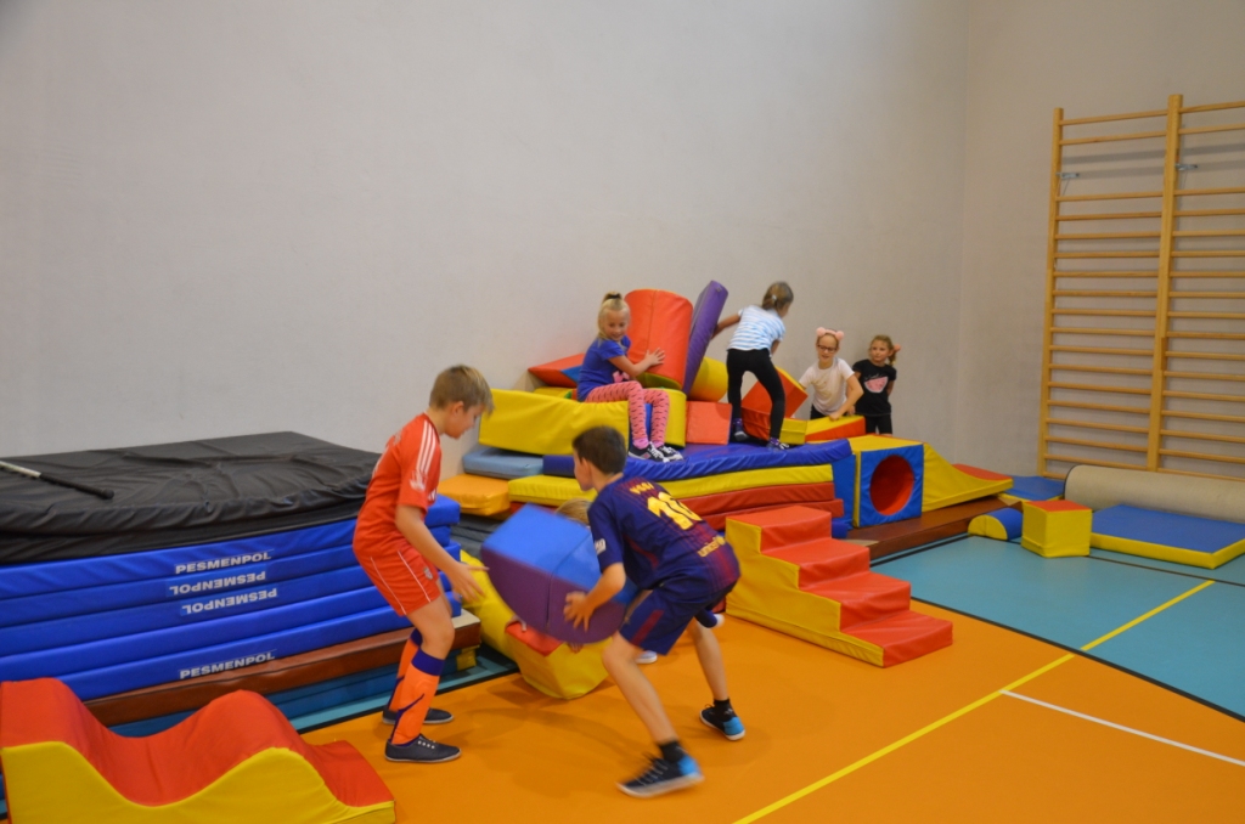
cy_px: 412
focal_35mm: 32
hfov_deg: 59.6
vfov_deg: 41.5
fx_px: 1087
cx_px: 622
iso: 800
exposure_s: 1/50
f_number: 3.8
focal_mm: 21
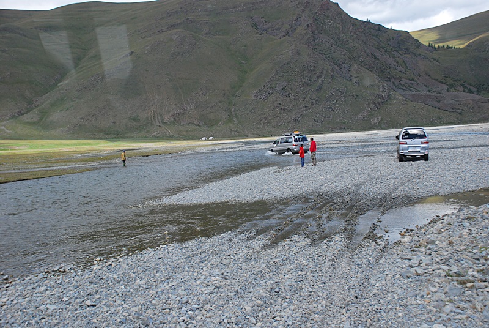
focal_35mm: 46
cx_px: 244
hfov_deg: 42.3
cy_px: 164
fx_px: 633
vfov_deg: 29.0
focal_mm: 31
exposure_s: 1/1000
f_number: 5.6
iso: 400
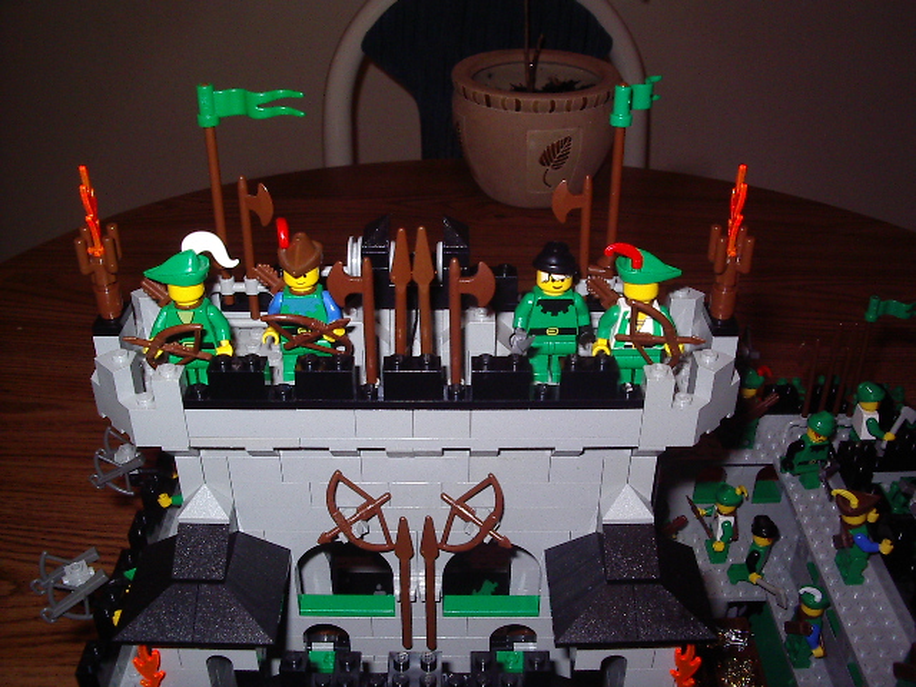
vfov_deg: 37.7
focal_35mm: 38
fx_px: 1006
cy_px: 344
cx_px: 458
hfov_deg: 49.0
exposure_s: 1/60
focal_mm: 5.8
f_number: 4.8
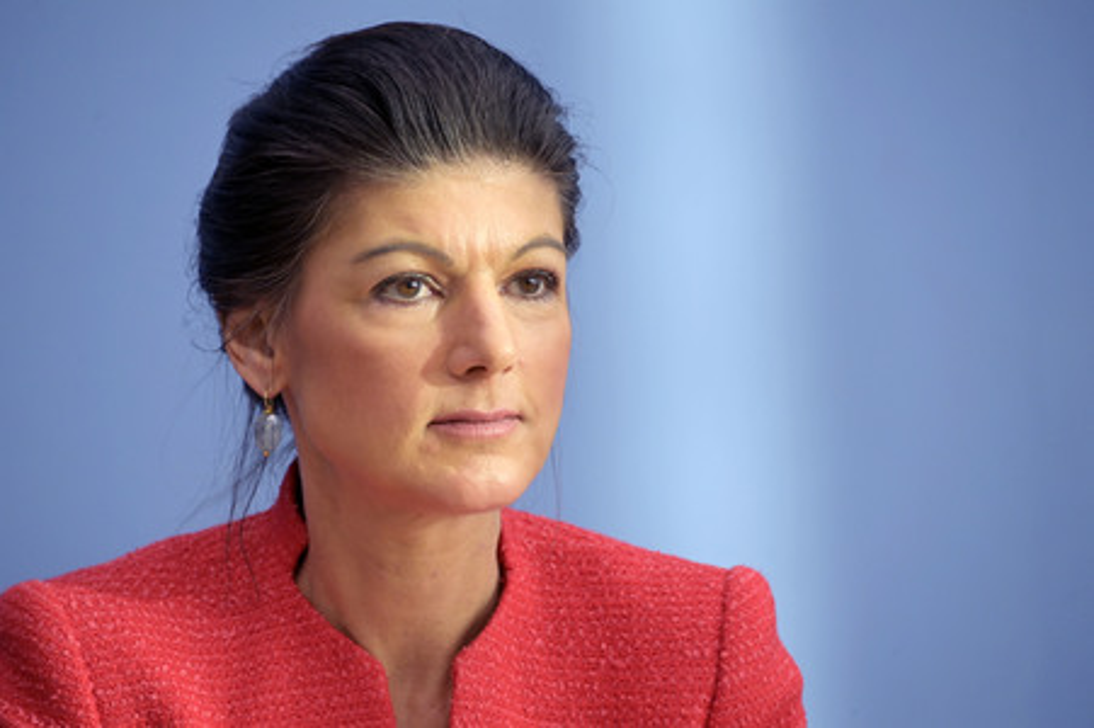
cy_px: 364
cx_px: 547
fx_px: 6984
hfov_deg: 9.0
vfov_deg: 6.0
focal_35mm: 230
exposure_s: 1/640
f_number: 5.6
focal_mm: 230
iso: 3200
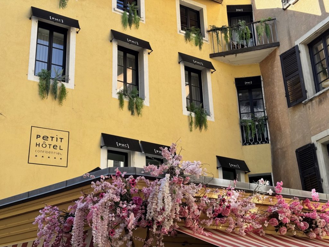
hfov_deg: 39.7
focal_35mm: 48
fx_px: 456
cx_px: 164
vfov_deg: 30.3
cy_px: 124
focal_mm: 6.76
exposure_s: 1/854
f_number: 1.78
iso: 64
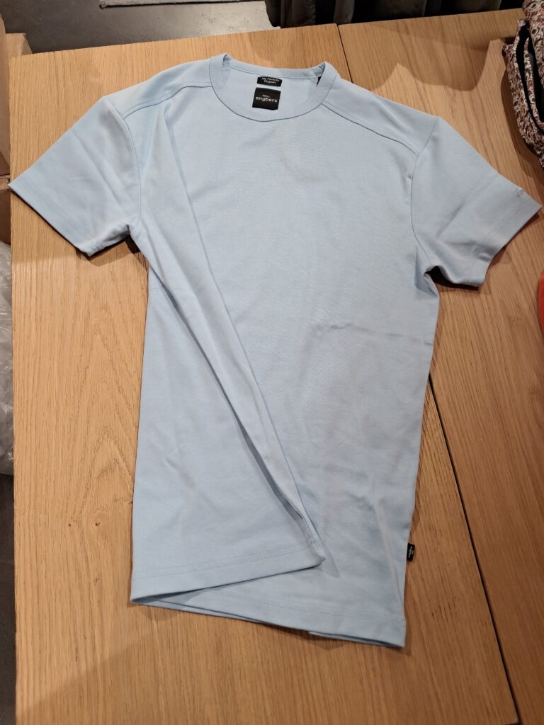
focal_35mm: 27
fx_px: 566
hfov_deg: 51.4
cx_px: 272
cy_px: 362
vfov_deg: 65.3
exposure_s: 1/50
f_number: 1.8
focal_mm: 4
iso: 100
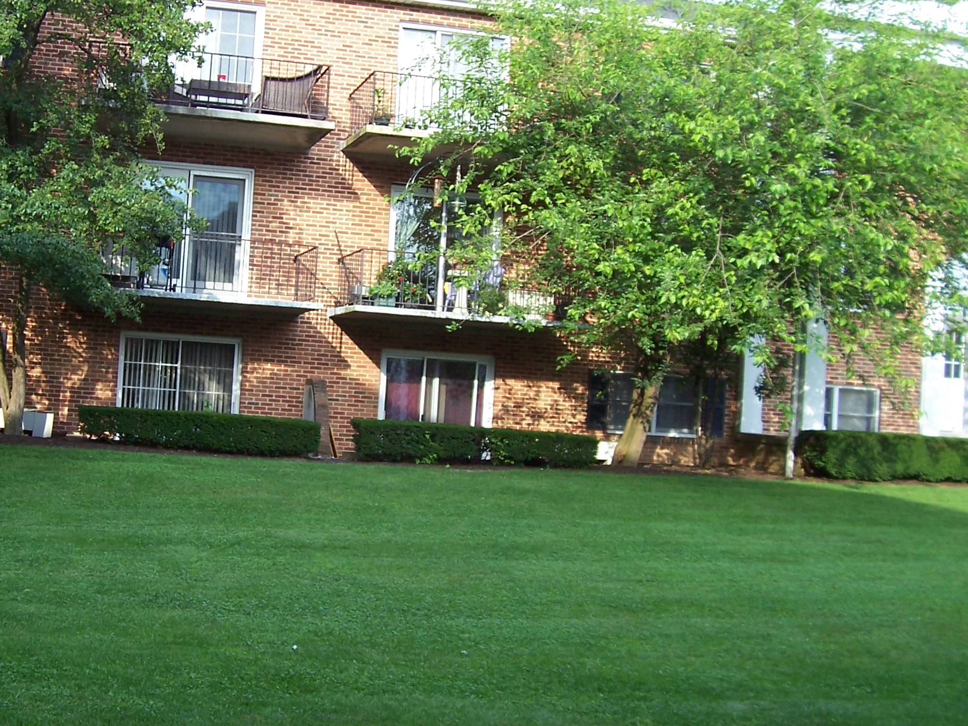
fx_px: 1342
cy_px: 319
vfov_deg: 30.2
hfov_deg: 39.2
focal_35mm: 48
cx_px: 324
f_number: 2.7
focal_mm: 5.6
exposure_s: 1/250
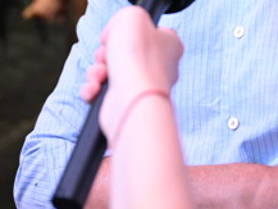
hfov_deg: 17.3
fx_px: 908
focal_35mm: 113
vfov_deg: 12.6
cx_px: 214
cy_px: -85
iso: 1000
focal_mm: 37
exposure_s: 1/100
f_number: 2.8
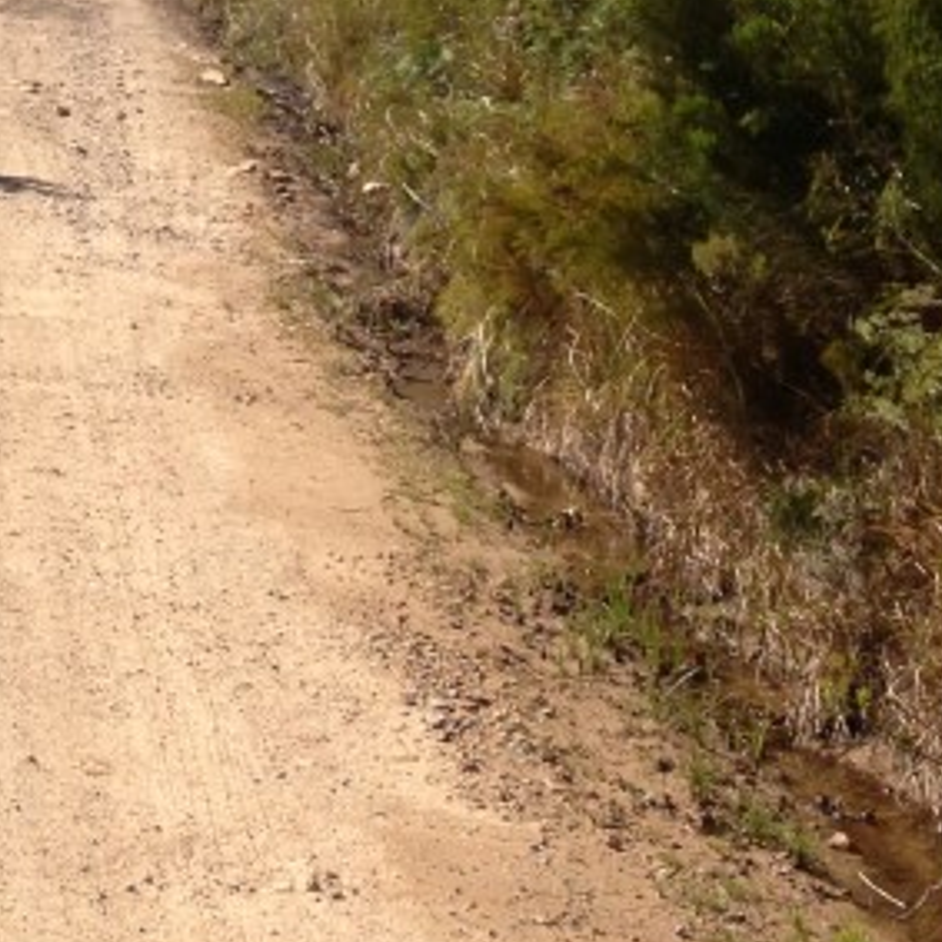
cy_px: -240
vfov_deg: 14.9
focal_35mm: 112
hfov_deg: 15.2
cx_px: -73
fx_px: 3448
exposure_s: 1/1416
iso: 50
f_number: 2.4
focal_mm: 4.28
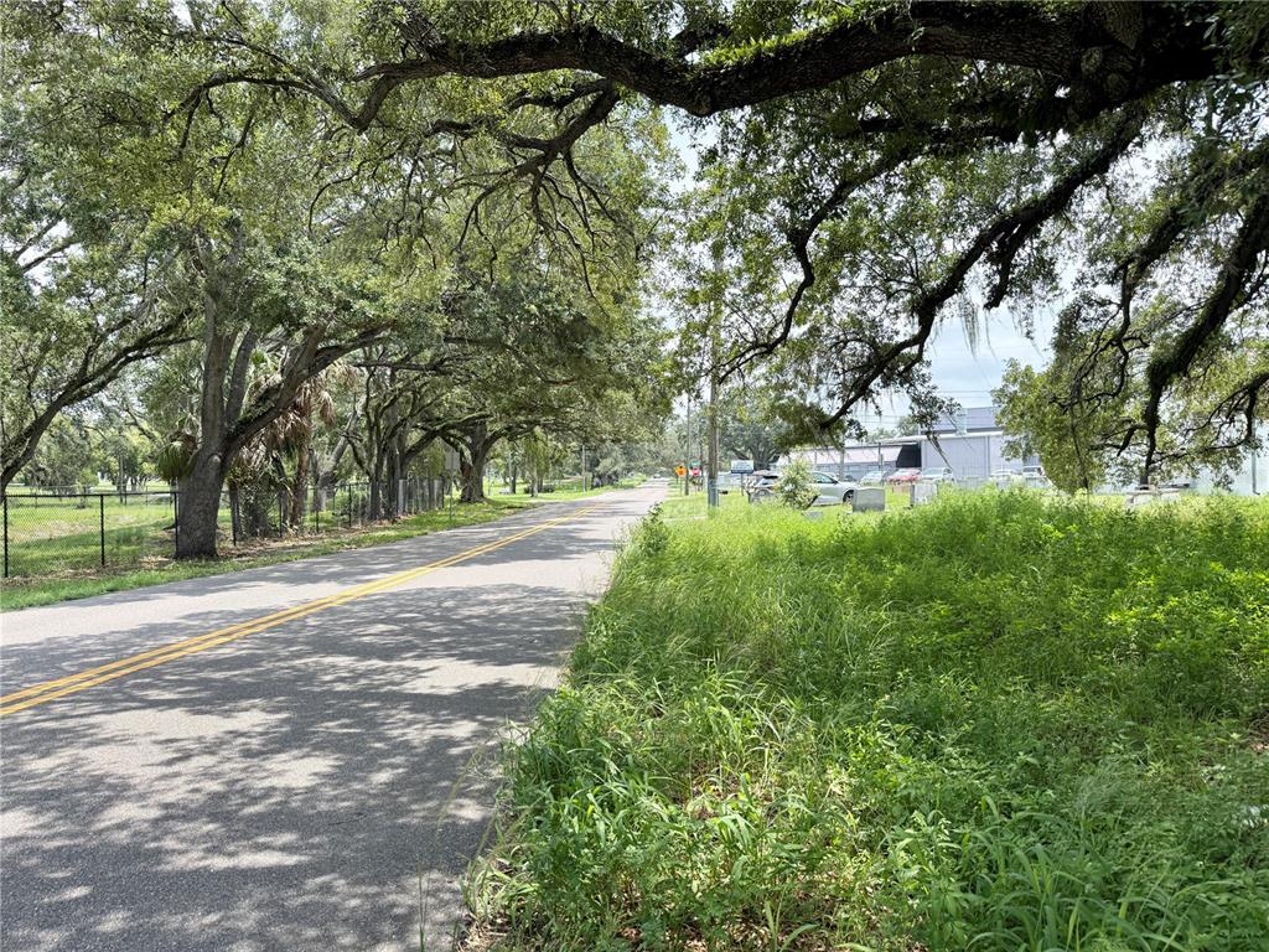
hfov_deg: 71.6
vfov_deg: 56.8
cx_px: 634
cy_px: 476
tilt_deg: +1.1
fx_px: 880
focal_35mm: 24
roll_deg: +0.4
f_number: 1.78
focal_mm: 6.76
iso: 100
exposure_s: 1/2232
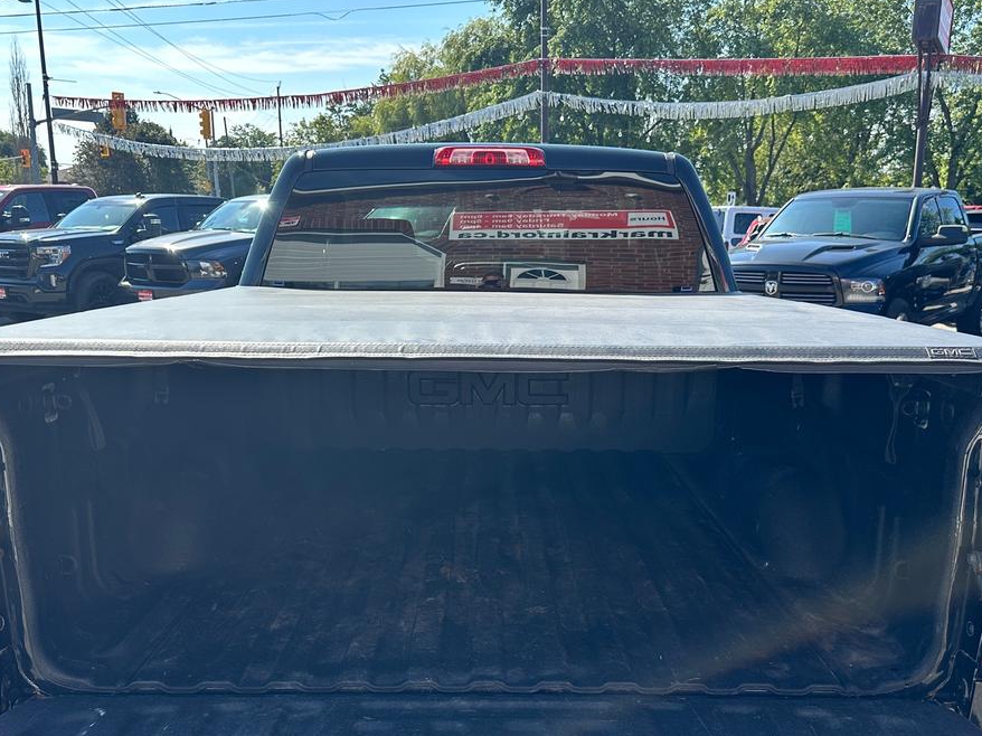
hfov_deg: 52.6
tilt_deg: -15.3
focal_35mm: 35
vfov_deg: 40.2
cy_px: 490
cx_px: 492
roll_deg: -0.6
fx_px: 993
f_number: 1.78
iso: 80
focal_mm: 6.86
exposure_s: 1/1357
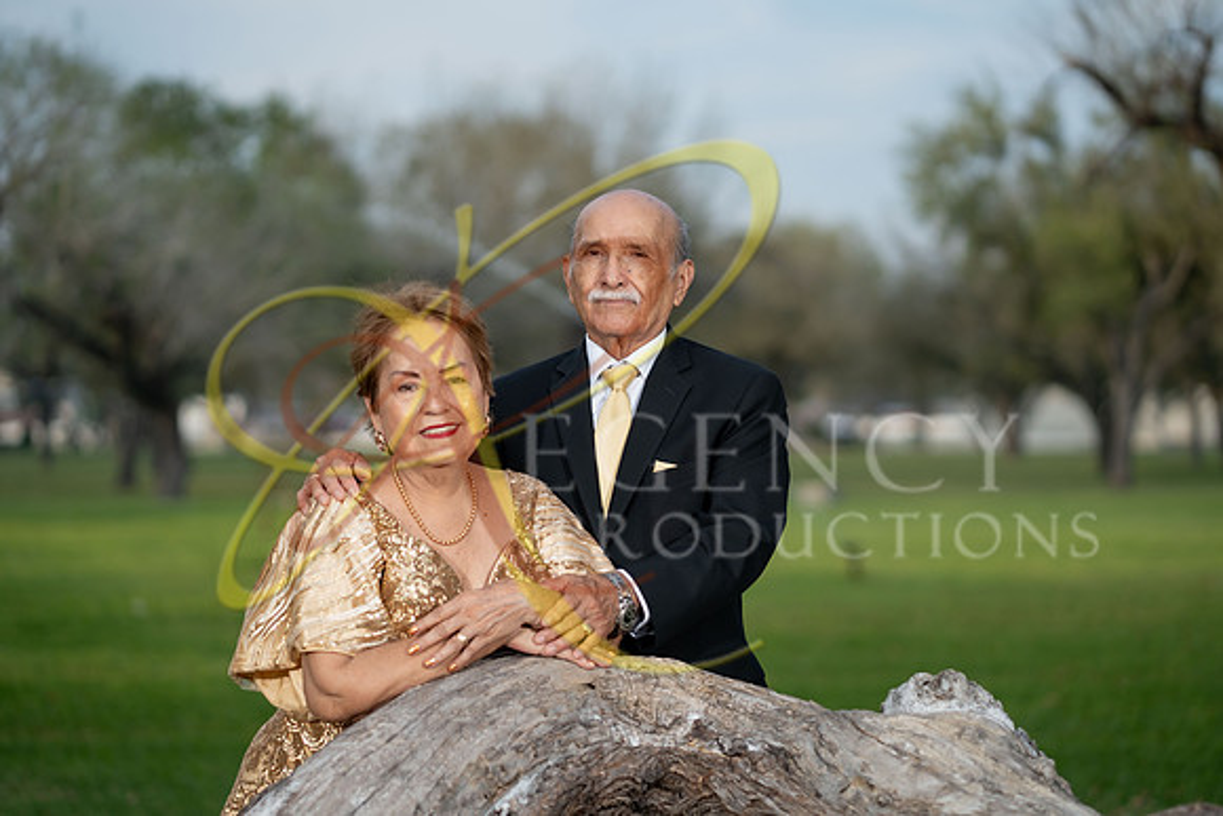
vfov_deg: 16.1
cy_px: 408
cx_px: 612
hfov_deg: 23.9
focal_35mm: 85
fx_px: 2888
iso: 200
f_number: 2.2
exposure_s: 1/1600
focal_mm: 85
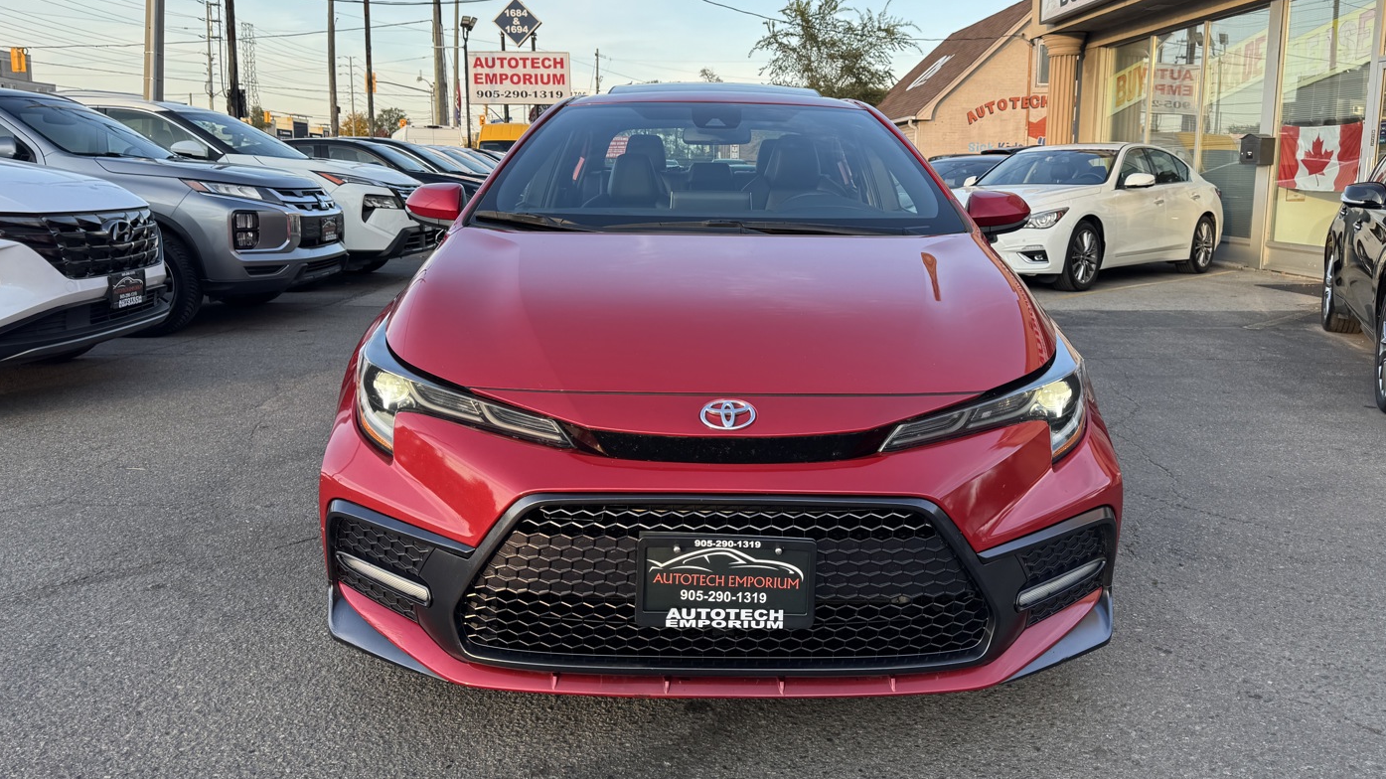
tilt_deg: -6.4
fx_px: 992
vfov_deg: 42.7
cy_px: 311
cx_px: 712
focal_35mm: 27
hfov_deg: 69.9
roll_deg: +0.0
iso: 80
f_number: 1.78
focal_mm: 6.76
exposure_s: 1/514
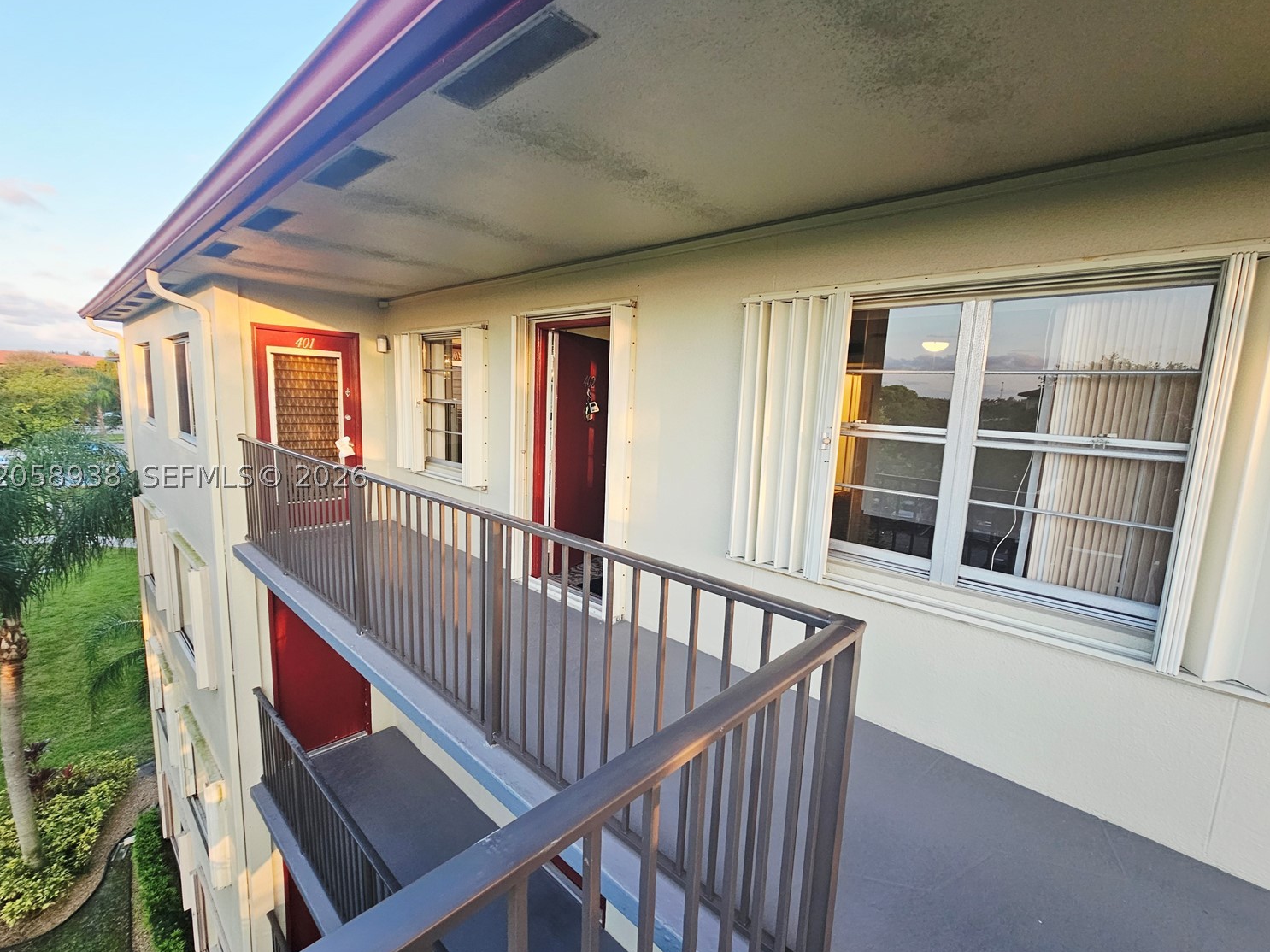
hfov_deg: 102.1
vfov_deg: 85.7
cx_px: 629
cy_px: 476
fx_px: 514
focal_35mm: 14
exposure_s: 1/207
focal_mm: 2.2
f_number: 2.2
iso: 125
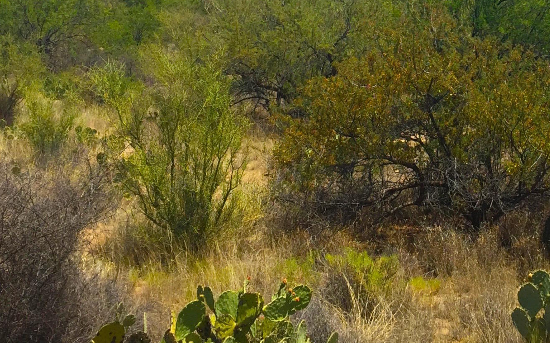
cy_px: -57
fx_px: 1049
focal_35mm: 70
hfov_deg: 28.5
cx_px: 473
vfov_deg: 17.8
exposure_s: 1/2475
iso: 32
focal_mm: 4.15
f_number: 2.2
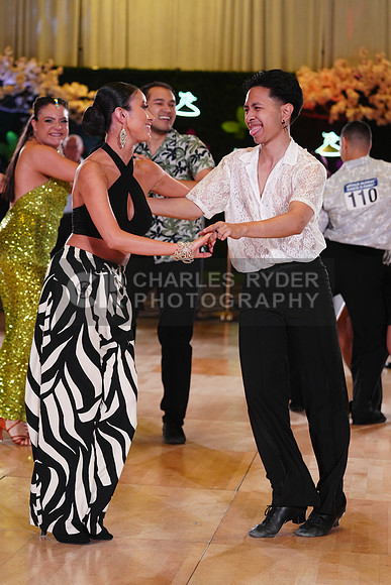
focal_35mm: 88
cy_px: 292
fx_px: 1433
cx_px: 196
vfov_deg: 23.1
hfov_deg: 15.5
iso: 1600
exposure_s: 1/400
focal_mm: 88
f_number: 4
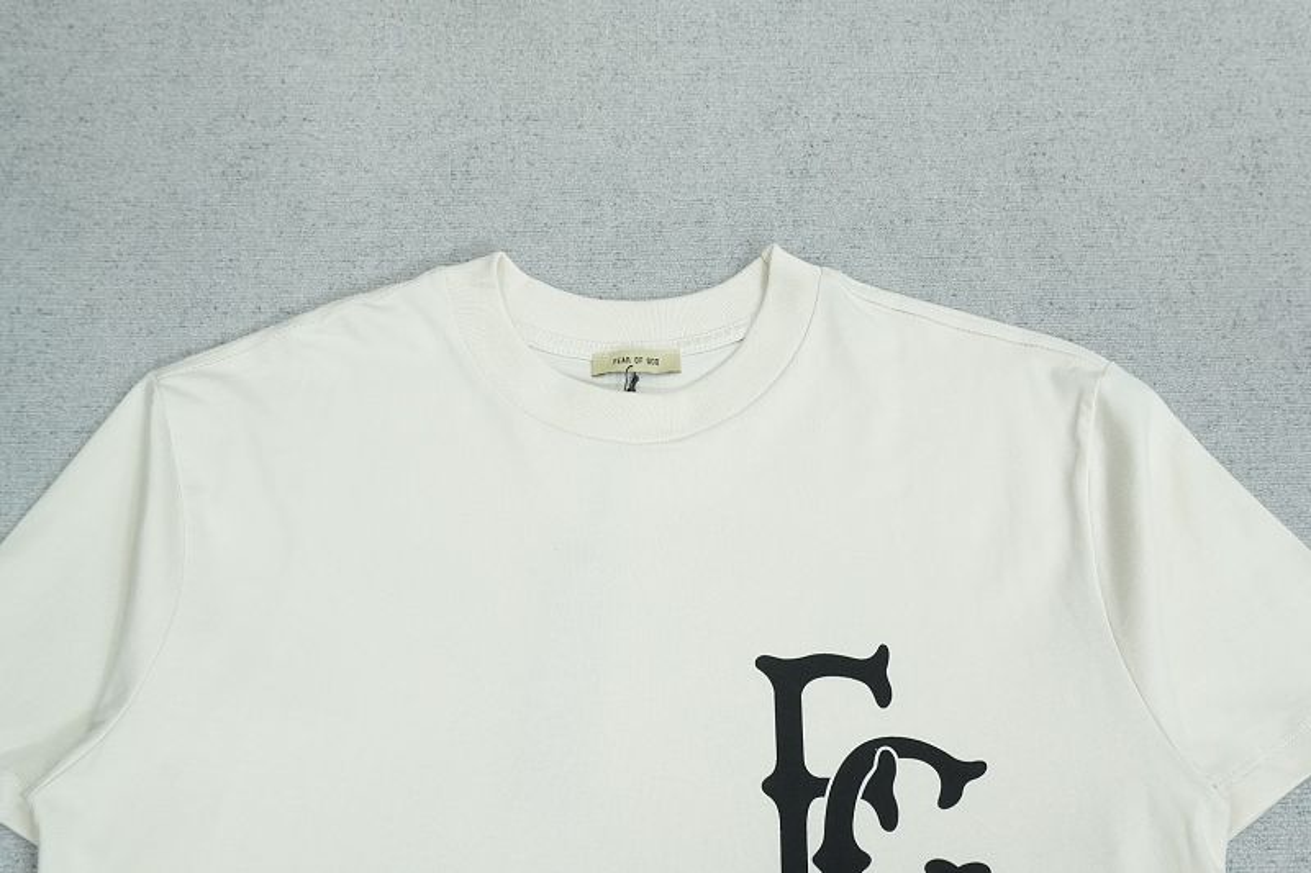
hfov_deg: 51.3
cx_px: 656
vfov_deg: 35.5
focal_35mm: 38
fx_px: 1365
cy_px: 436
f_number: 8
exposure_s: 1/160
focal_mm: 25
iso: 1000
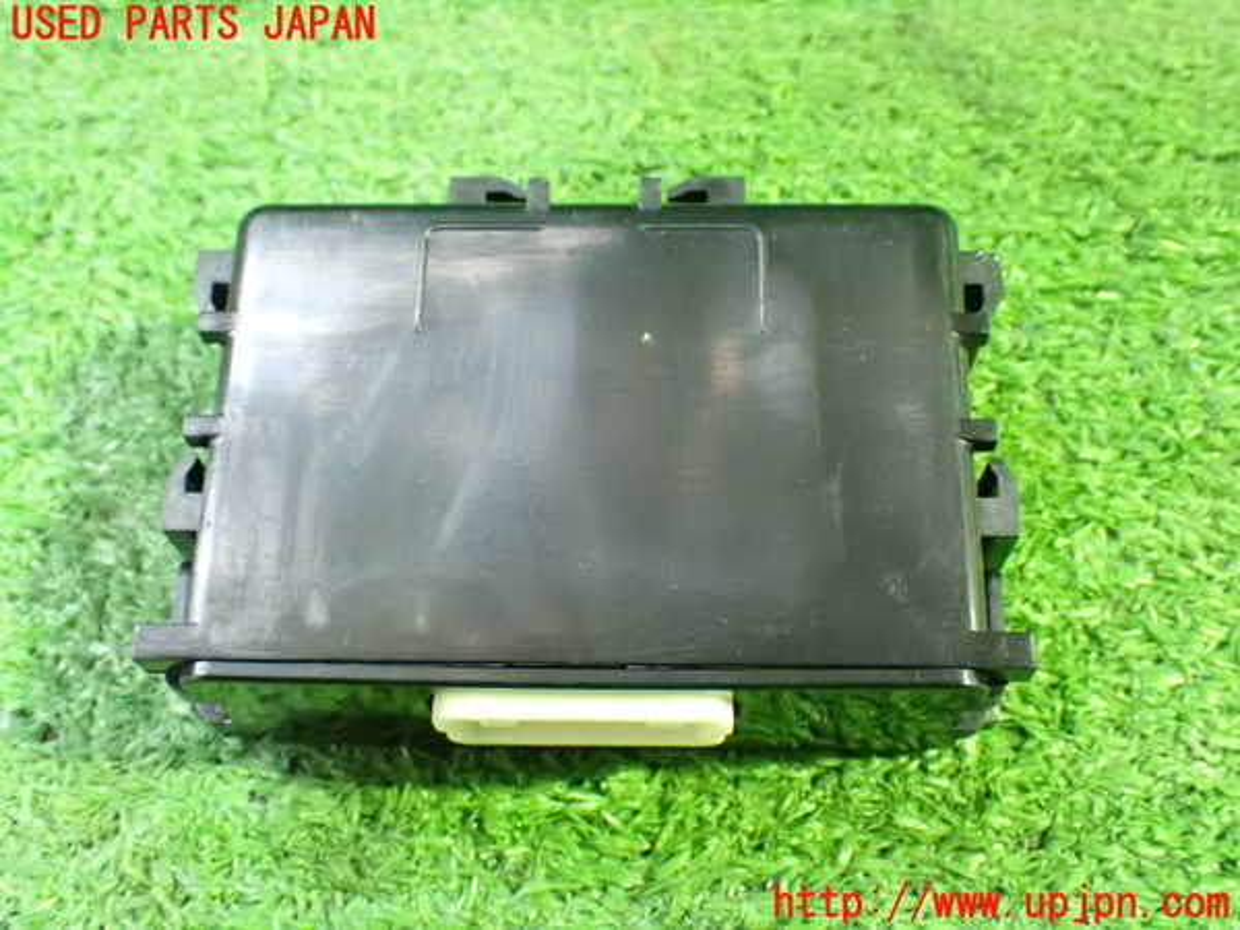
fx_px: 1576
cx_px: 620
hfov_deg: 42.9
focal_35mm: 44
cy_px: 465
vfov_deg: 32.9
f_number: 2.9
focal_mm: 7.84
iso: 1600
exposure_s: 1/20
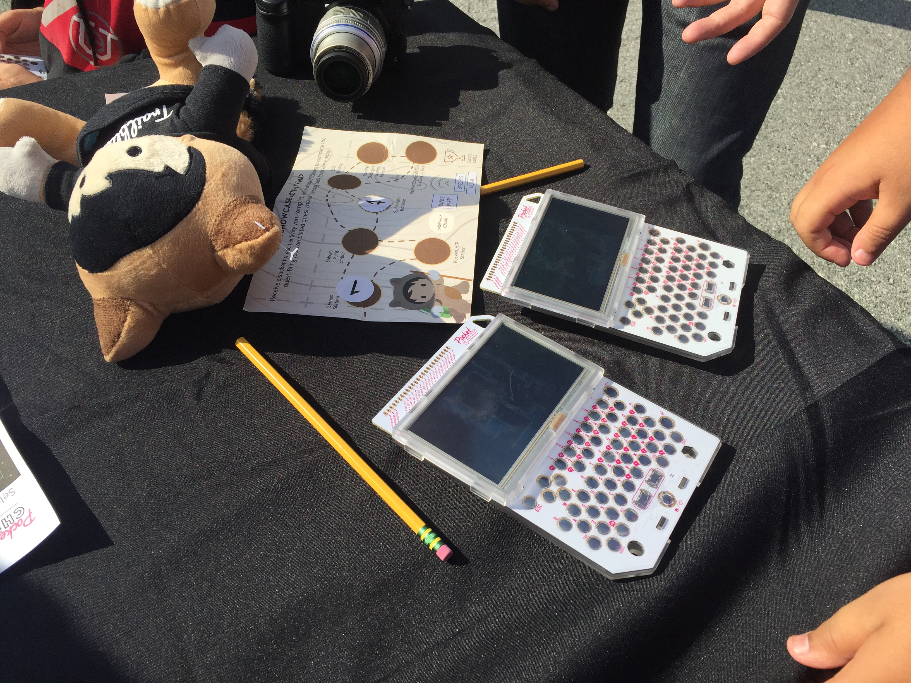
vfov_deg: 48.2
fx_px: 763
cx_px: 456
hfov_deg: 61.7
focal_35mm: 29
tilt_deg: -48.0
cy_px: 342
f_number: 2.2
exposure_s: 1/2198
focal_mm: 4.15
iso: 32
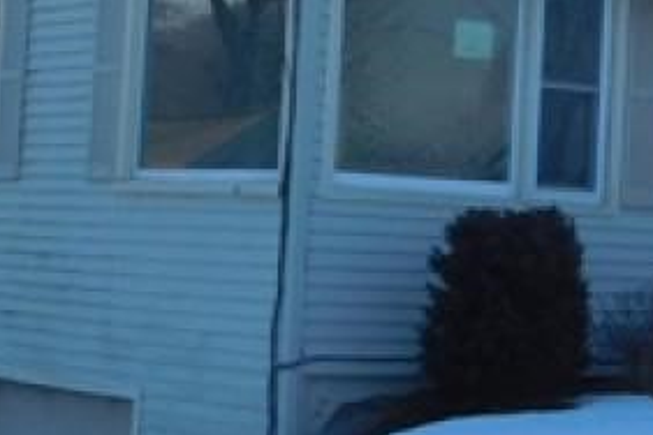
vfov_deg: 10.1
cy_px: 106
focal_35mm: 136
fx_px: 2467
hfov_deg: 14.7
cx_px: 722
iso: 125
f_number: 3.5
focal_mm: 6.3
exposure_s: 1/640
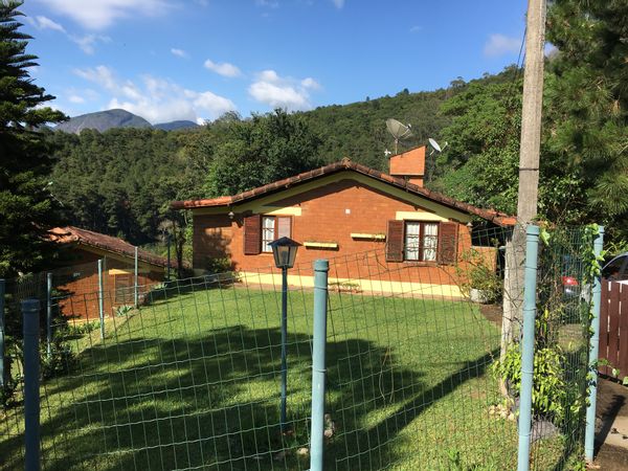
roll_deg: -2.4
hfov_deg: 61.7
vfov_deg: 48.2
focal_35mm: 29
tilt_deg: -4.9
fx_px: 526
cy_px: 236
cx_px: 314
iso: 25
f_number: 2.2
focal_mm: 4.15
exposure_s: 1/1304
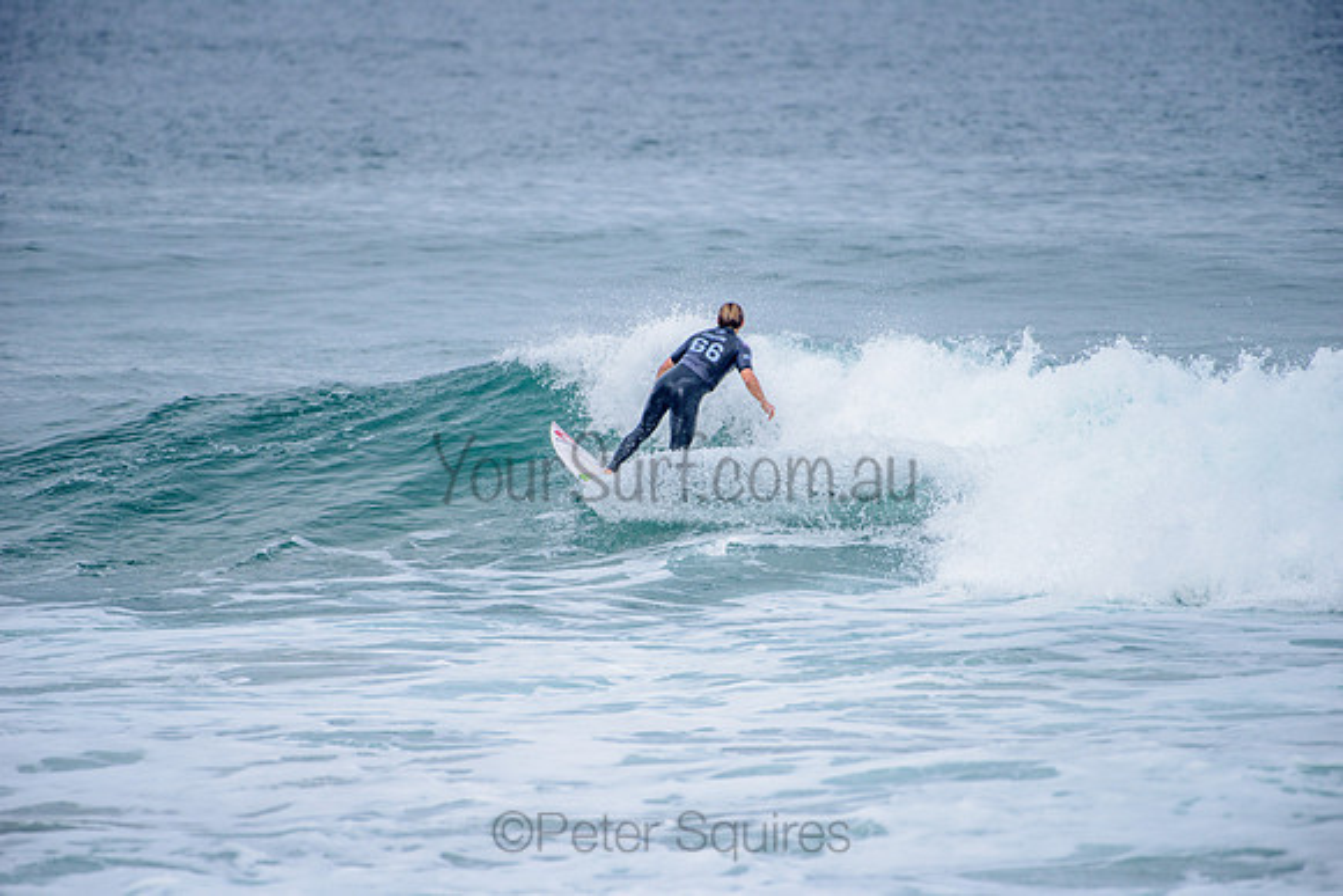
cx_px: 672
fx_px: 18656
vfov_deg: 2.8
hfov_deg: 4.1
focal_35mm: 500
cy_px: 448
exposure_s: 1/2000
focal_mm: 500
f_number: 5.6
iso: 250
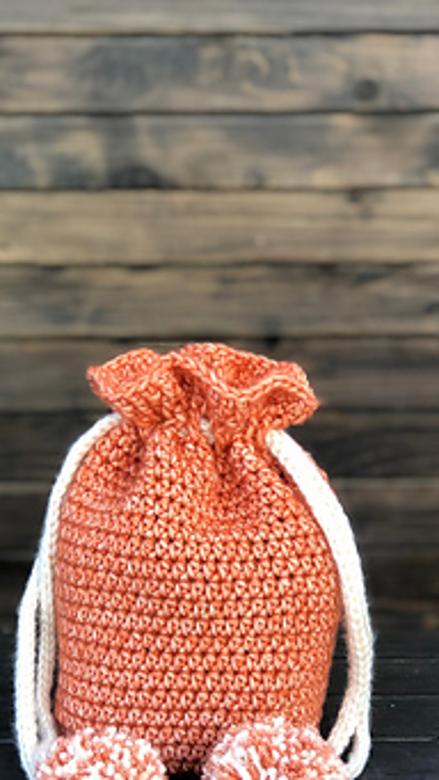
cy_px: 565
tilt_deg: -14.3
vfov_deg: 23.2
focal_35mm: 91
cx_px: 239
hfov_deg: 13.3
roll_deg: +0.3
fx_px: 1882
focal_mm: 6.6
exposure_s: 1/30
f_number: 2.8
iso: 32
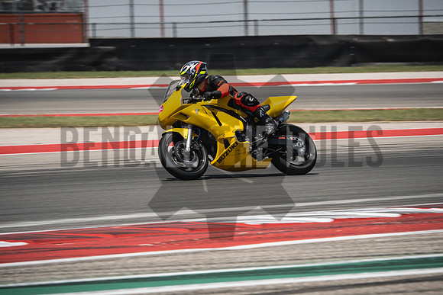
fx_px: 3692
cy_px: 148
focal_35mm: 300
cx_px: 222
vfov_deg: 4.6
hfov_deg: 6.9
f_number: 7.1
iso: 160
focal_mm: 200
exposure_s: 1/400
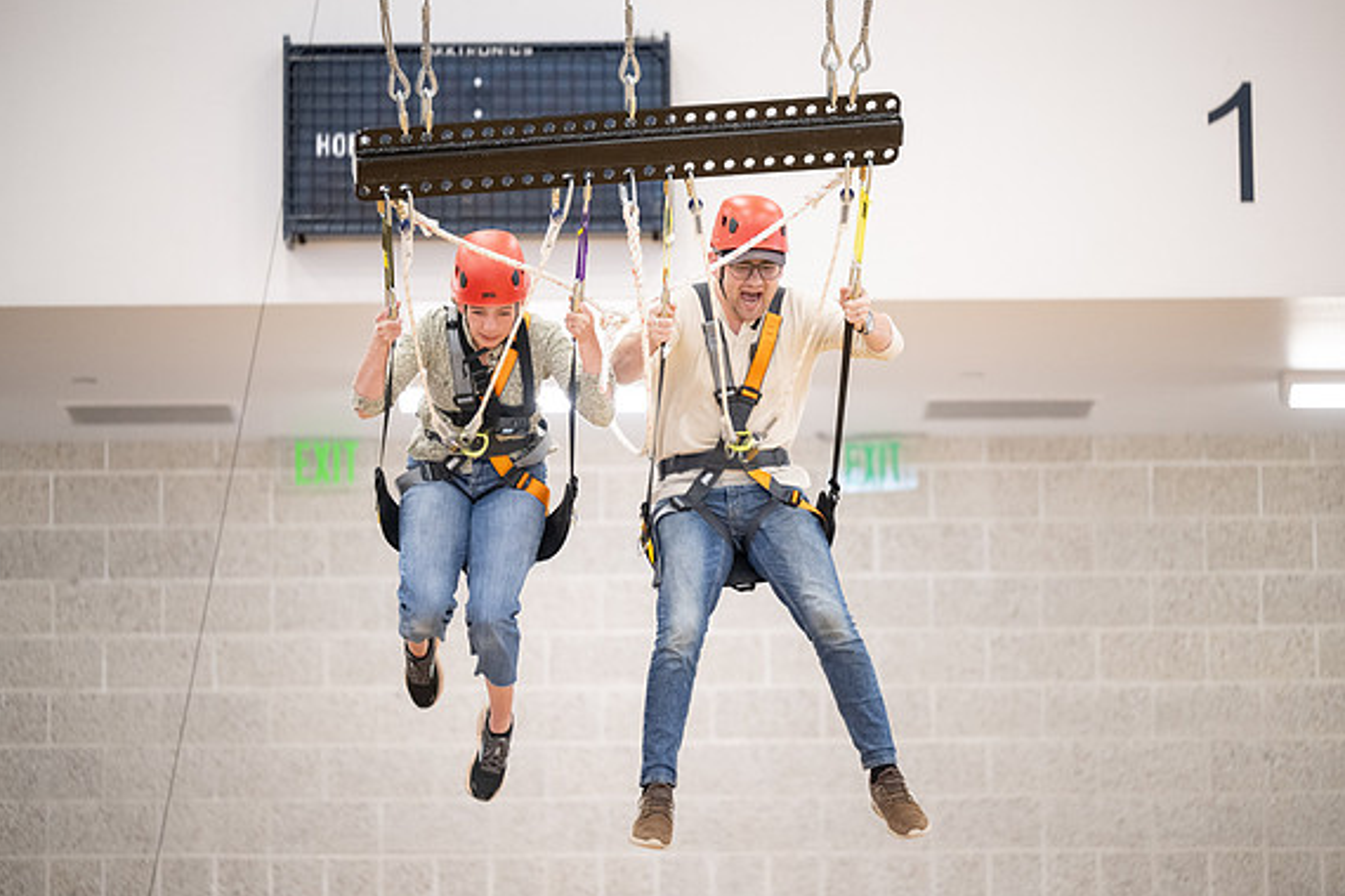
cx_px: 665
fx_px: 6650
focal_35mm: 178
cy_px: 452
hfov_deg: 11.5
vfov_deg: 7.7
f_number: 2.8
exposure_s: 1/320
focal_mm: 175
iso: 3200
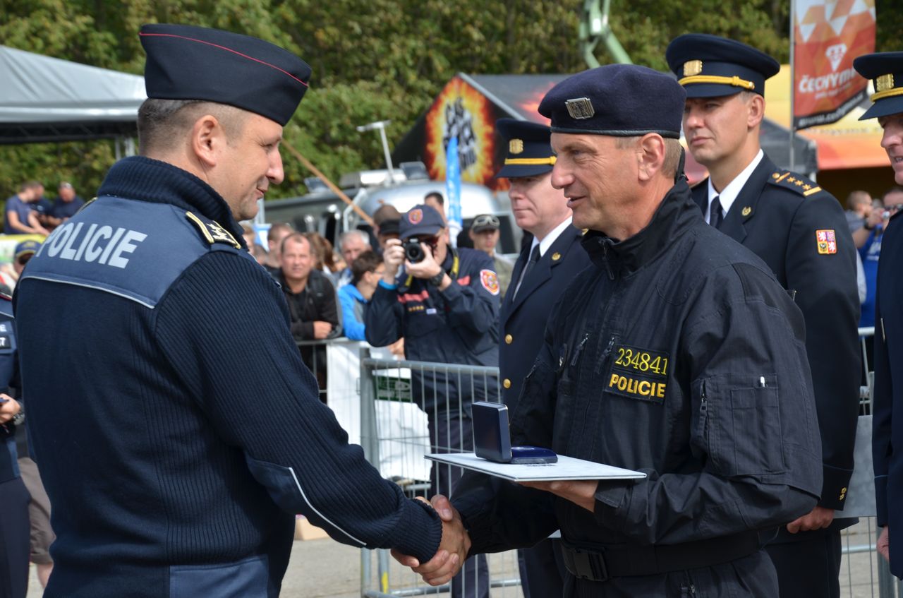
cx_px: 452
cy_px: 299
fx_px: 2628
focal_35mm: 105
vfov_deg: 13.0
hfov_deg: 19.5
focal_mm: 70
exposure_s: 1/250
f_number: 8
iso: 125
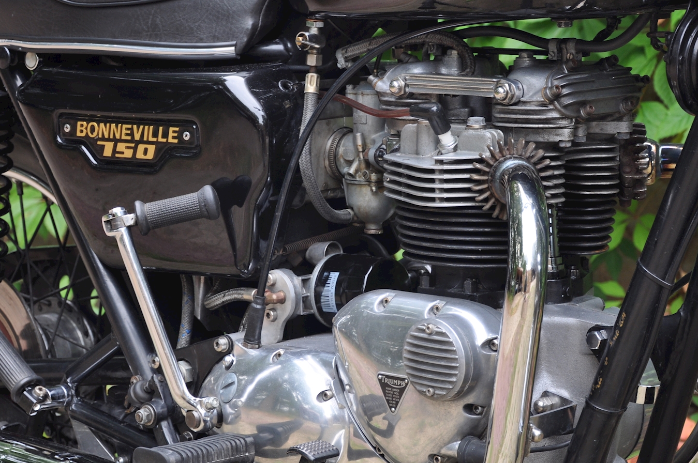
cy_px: 264
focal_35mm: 111
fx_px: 2150
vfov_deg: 12.3
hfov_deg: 18.4
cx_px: 375
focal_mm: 52
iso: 220
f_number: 5.6
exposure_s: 1/30
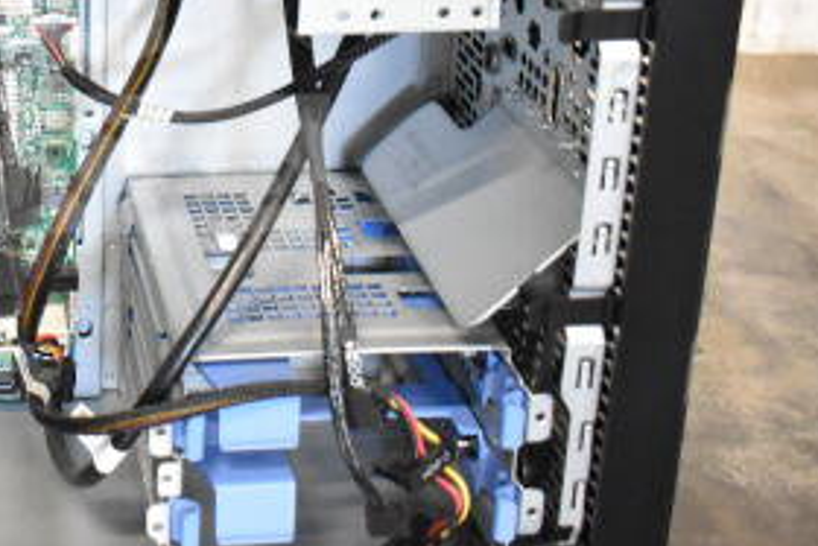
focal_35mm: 75
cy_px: 1
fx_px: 1707
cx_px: 0
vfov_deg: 17.8
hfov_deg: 25.6
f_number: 3.8
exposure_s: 1/40
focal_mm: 23
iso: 6400
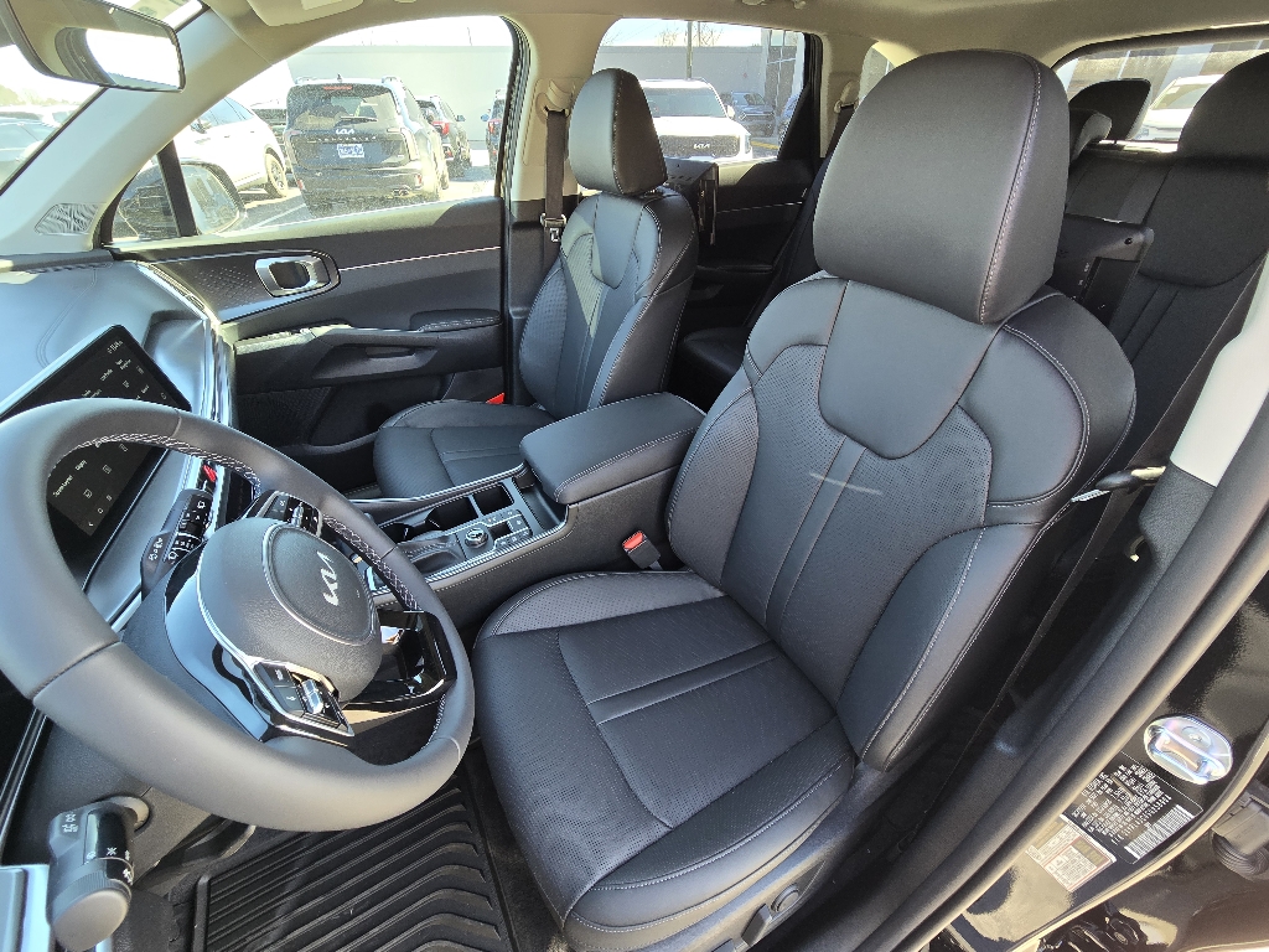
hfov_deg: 106.2
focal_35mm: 13
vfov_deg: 89.9
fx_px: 477
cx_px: 634
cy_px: 476
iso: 100
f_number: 2.2
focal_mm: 2.2
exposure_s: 1/60.2
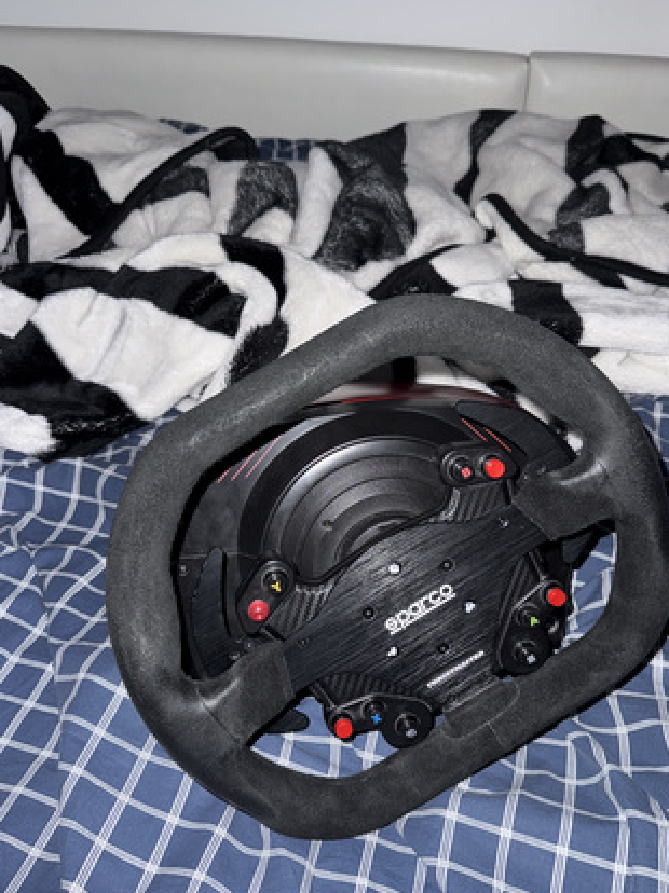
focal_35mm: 29
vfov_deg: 61.5
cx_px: 381
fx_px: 748
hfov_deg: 48.0
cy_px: 498
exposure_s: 1/4
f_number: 1.78
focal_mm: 6.76
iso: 50
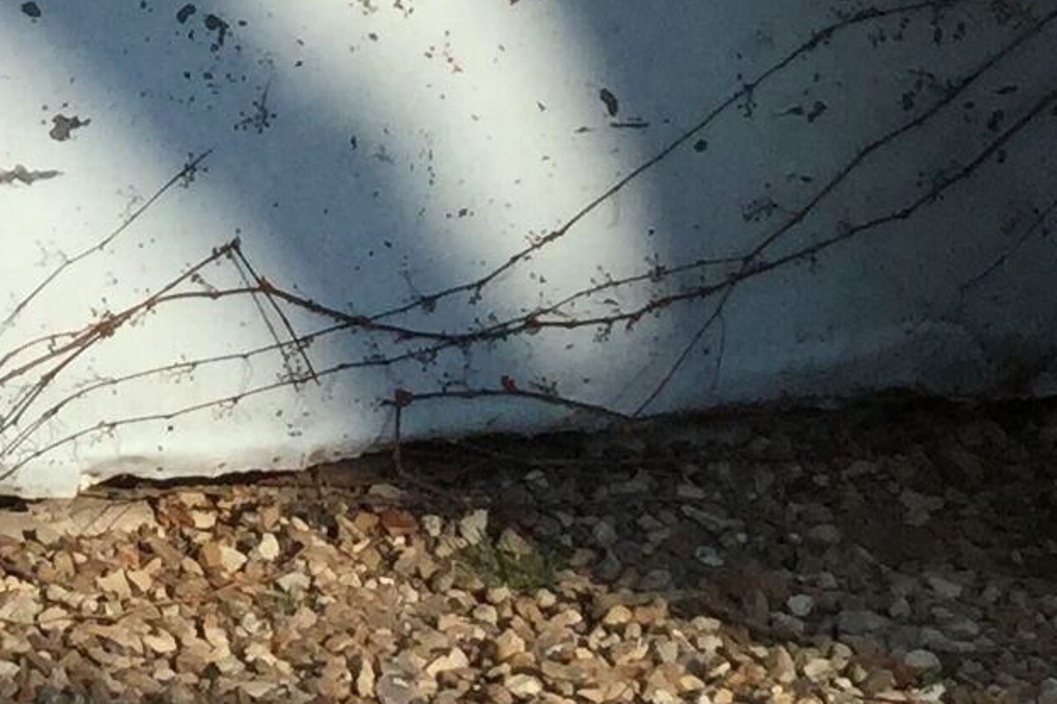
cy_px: -390
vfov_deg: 7.9
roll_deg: +0.7
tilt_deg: -6.8
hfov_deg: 11.5
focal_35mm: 169
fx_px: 4960
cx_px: -713
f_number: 2.4
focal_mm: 3.3
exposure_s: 1/1988
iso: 25
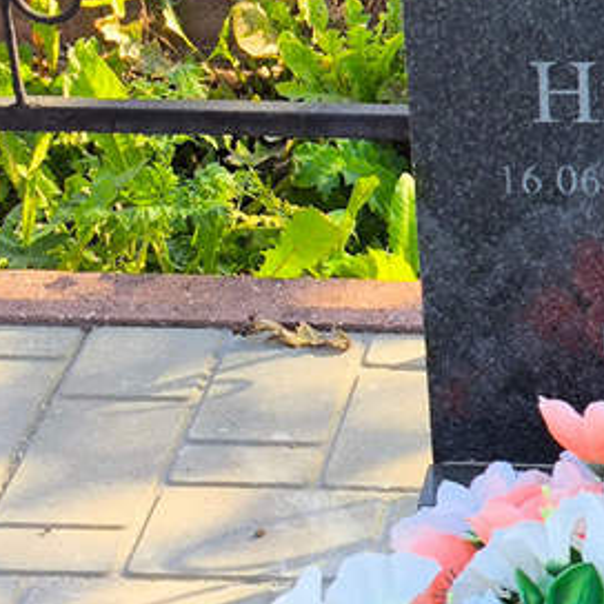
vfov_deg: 13.3
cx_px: 736
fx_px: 2566
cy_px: 47
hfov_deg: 13.1
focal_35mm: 130
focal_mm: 4.71
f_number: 1.7
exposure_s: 1/259
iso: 50
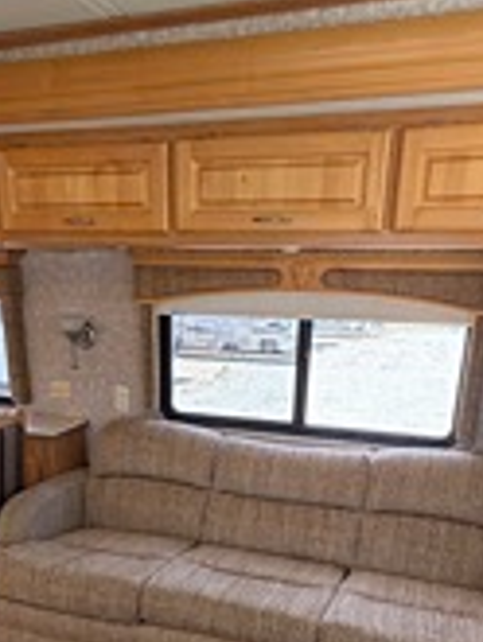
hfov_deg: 41.8
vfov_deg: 50.1
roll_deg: -0.9
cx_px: 218
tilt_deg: -21.0
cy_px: 529
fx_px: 632
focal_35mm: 34
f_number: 2.2
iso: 250
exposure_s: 1/121
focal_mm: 2.22
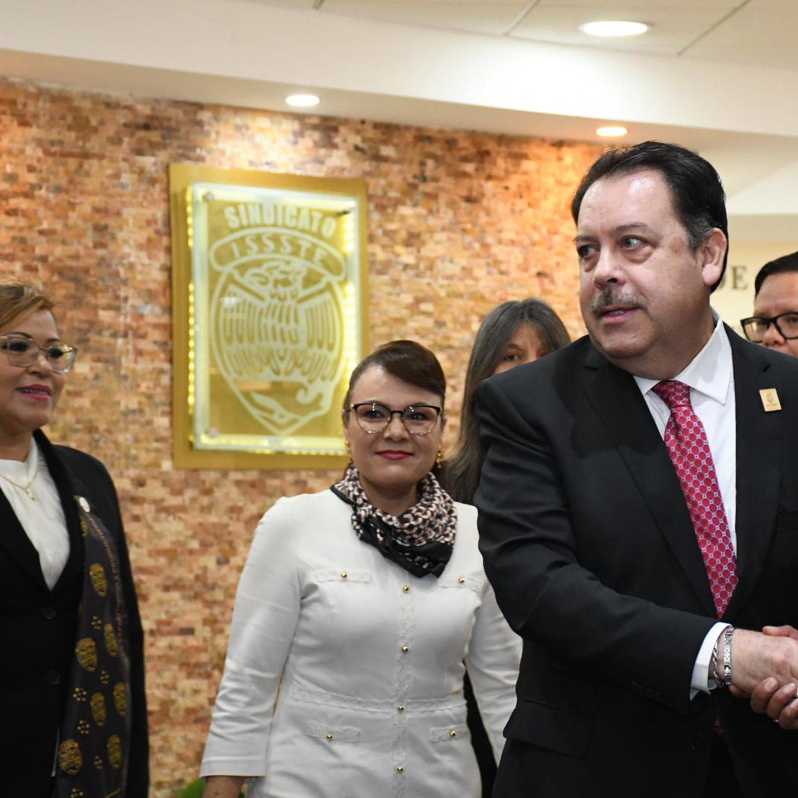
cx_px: 531
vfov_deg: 15.2
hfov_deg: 15.1
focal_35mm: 115
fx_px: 2999
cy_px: 399
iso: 3200
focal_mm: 60
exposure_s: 1/125
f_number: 5.6
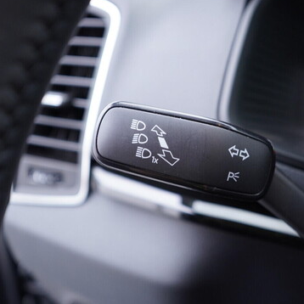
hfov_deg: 35.9
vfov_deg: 36.1
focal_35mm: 47
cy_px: 150
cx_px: 186
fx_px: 467
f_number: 2.8
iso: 400
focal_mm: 24
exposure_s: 1/40
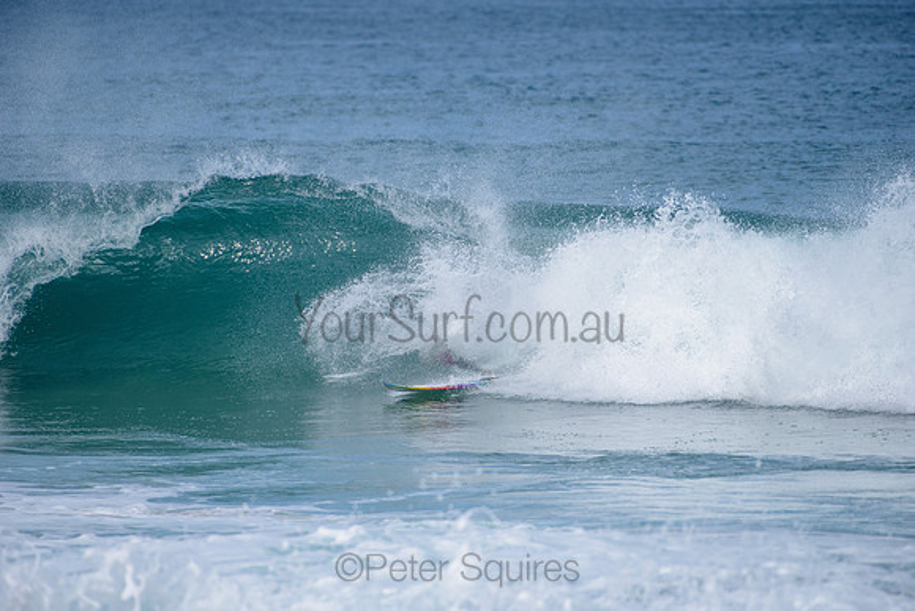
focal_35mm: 500
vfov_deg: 2.8
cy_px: 306
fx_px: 12711
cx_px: 458
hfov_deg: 4.1
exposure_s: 1/2500
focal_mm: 500
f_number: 6.3
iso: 250
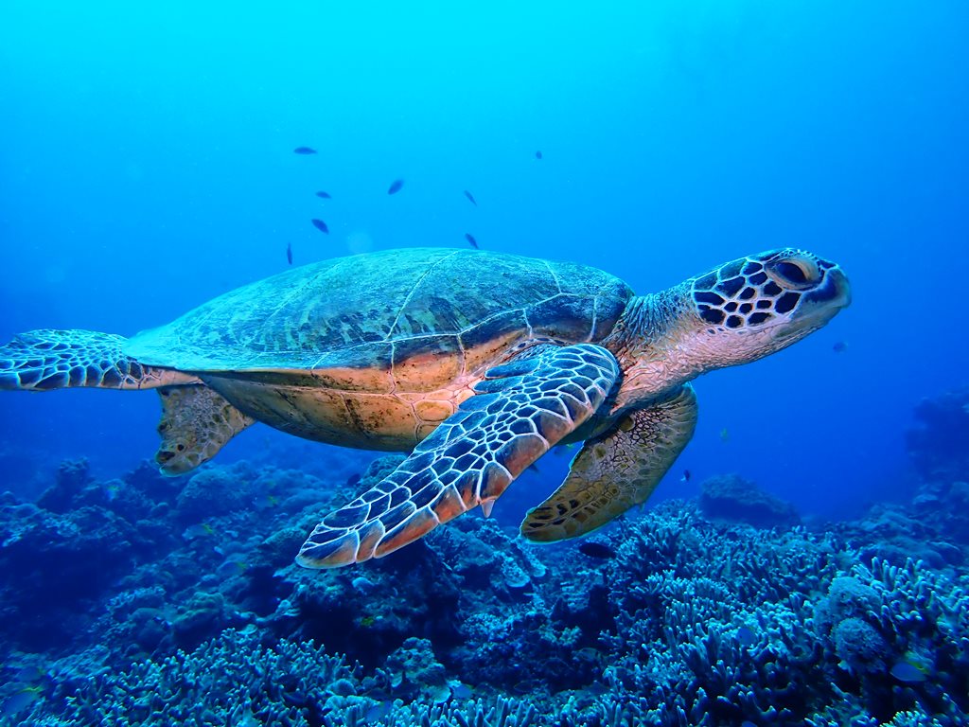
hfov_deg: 69.4
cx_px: 484
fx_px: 700
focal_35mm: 25
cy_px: 364
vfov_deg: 54.9
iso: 100
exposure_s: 1/200
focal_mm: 4.5
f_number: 2.8
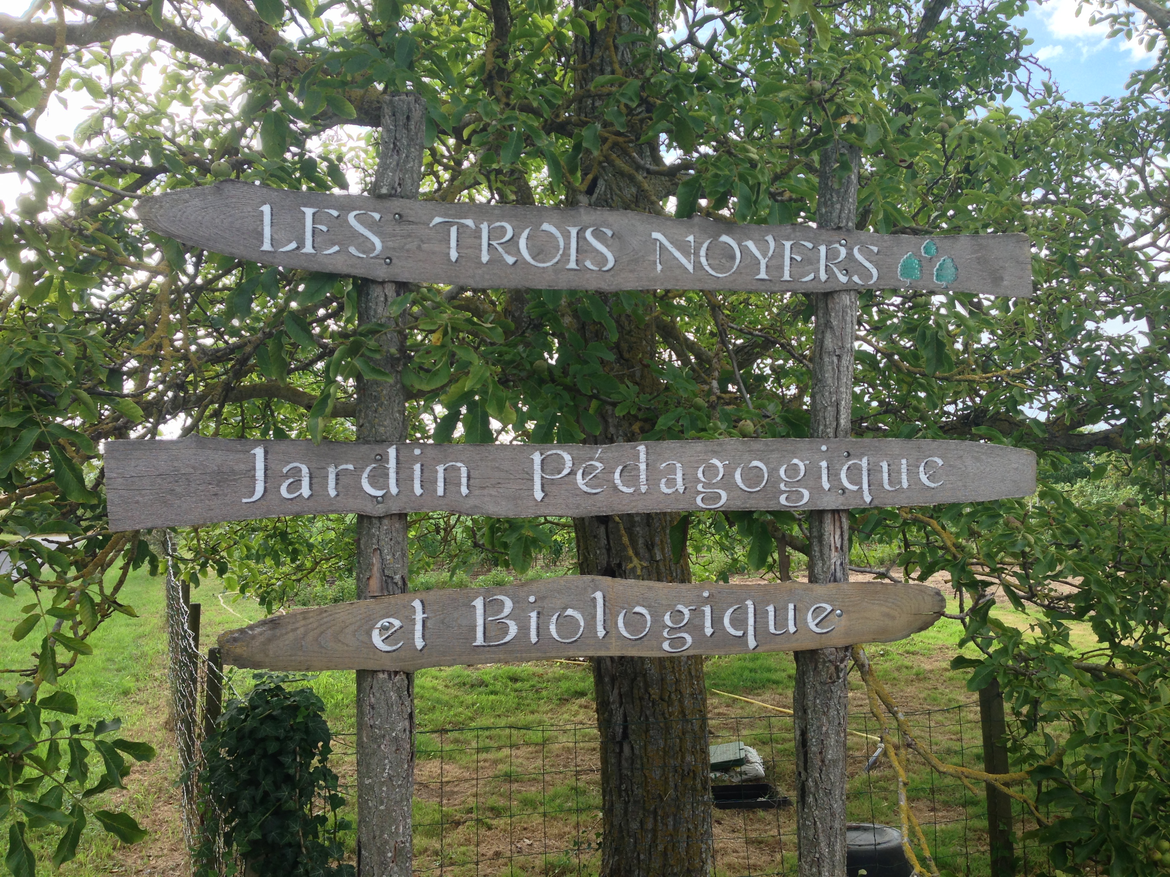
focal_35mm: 33
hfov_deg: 55.4
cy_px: 438
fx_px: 1115
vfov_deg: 42.9
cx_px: 585
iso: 50
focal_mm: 4.13
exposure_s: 1/219
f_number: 2.4
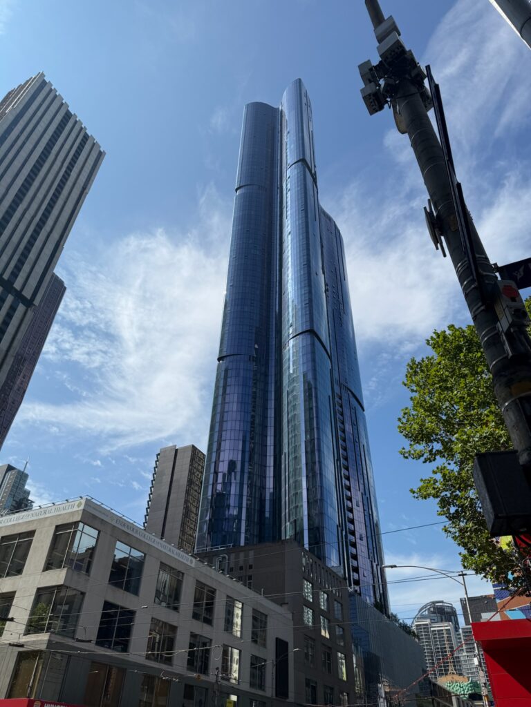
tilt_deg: +39.3
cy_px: 354
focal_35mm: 24
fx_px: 491
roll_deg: -1.8
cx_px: 266
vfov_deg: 71.6
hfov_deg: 56.8
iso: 80
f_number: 1.78
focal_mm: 6.76
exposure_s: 1/7353
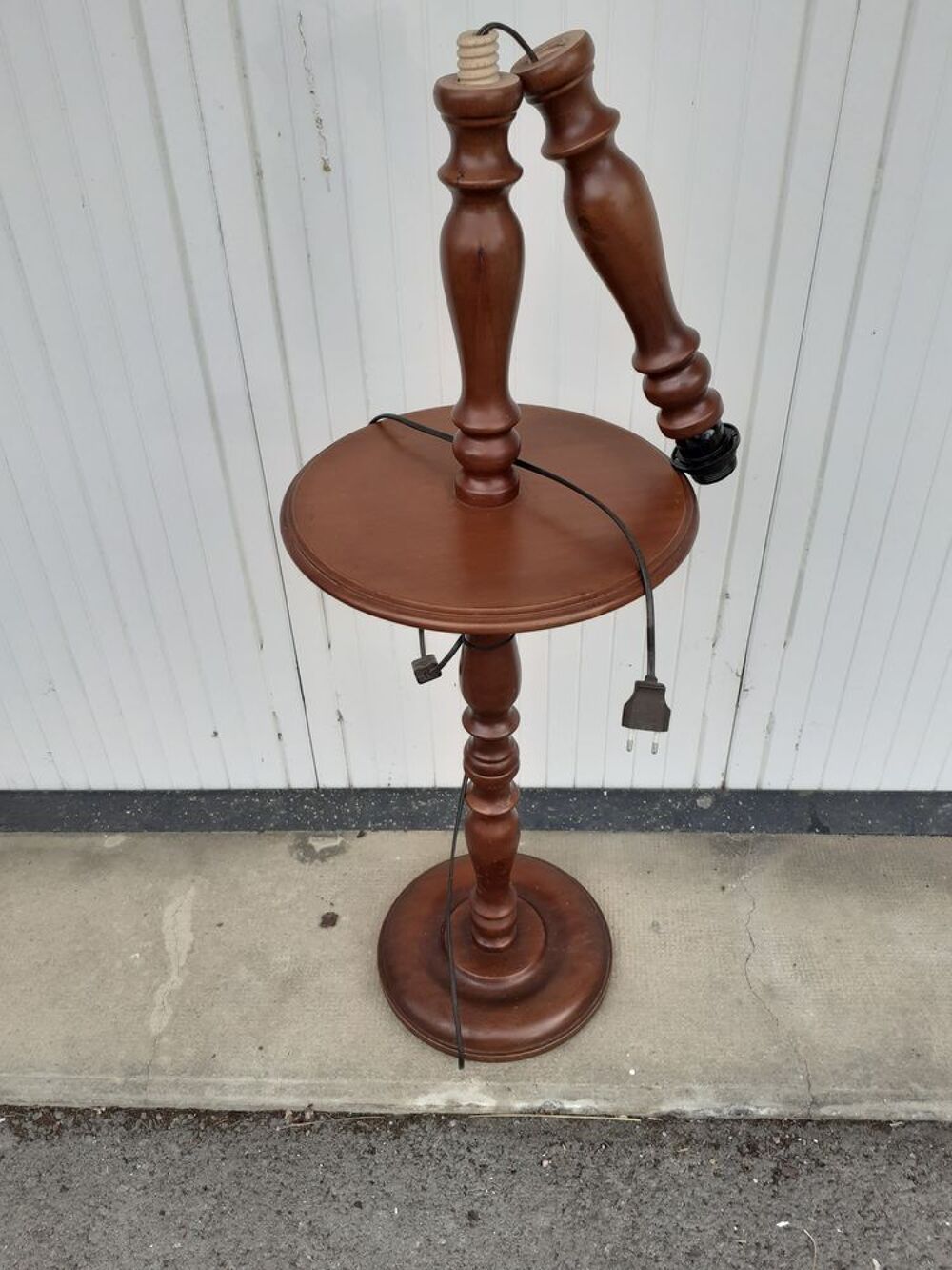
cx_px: 476
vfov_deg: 65.3
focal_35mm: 27
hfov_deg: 51.4
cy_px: 635
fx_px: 990
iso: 40
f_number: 1.9
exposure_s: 1/443
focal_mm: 3.6
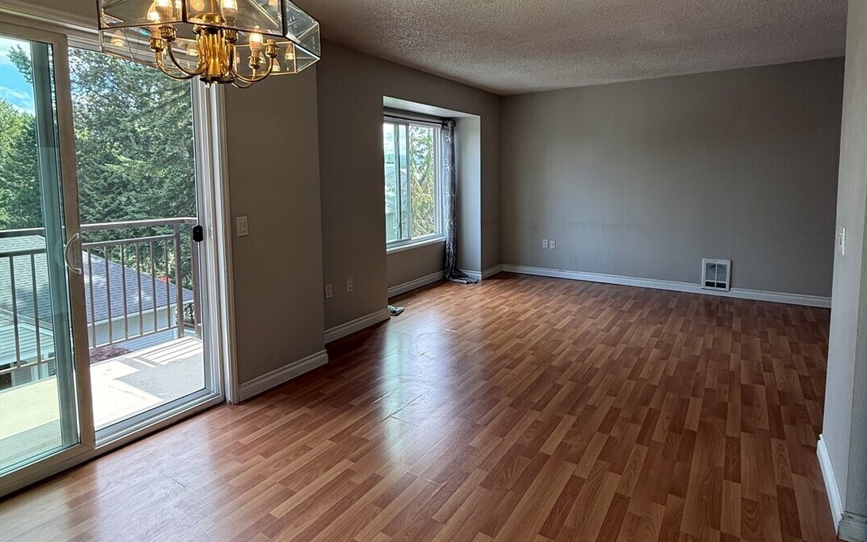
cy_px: 217
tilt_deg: -3.8
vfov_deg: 59.2
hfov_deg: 85.0
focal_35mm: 20
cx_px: 436
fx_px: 473
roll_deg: +0.7
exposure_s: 1/99
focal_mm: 2.22
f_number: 2.2
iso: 80
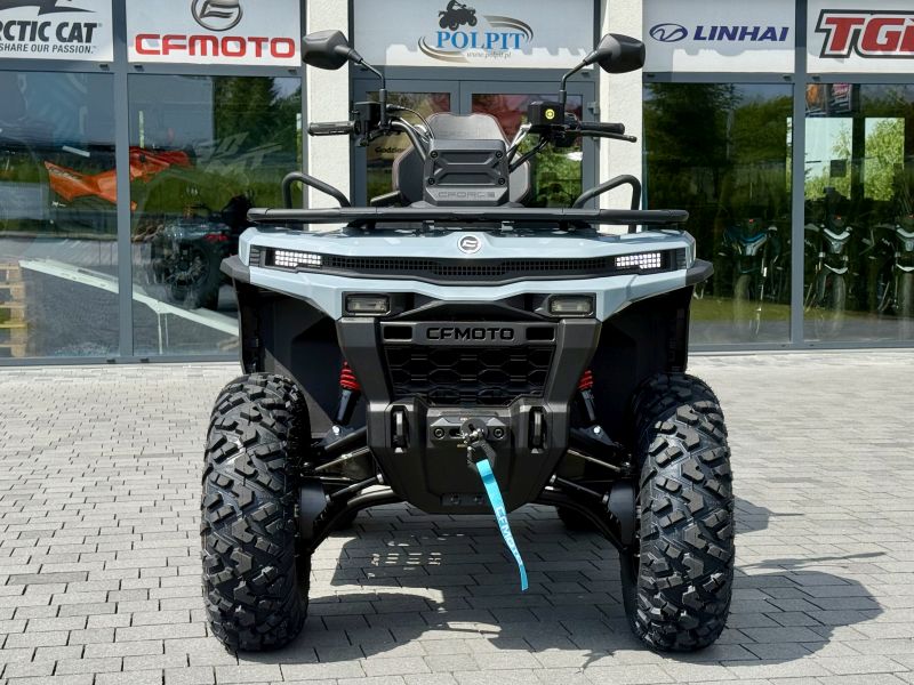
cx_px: 457
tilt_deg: -2.4
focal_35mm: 48
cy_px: 342
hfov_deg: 39.7
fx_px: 1267
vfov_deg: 30.3
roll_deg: -0.1
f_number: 1.78
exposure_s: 1/3226
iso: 64
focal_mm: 6.76
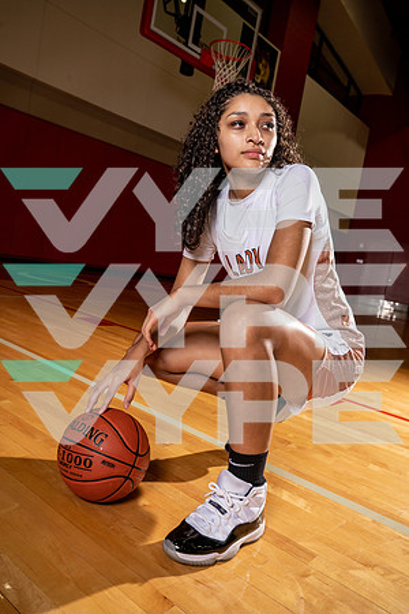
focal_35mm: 29
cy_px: 307
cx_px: 204
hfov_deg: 45.0
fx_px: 494
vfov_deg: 63.7
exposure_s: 1/250
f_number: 8
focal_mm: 29
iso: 800
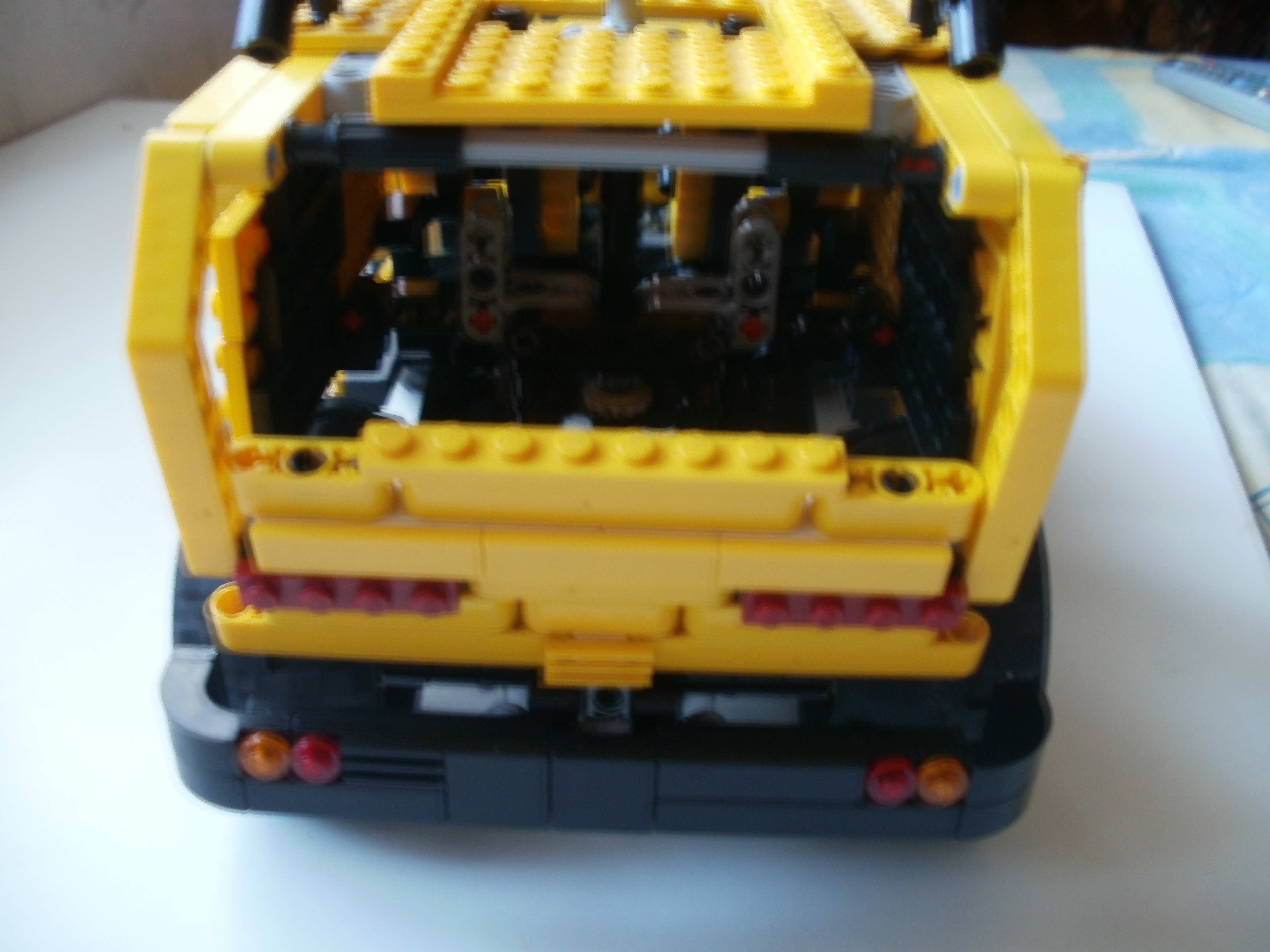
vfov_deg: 39.7
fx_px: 1321
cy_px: 476
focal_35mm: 36
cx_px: 635
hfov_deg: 51.4
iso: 100
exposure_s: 1/2
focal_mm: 6.3
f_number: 3.5
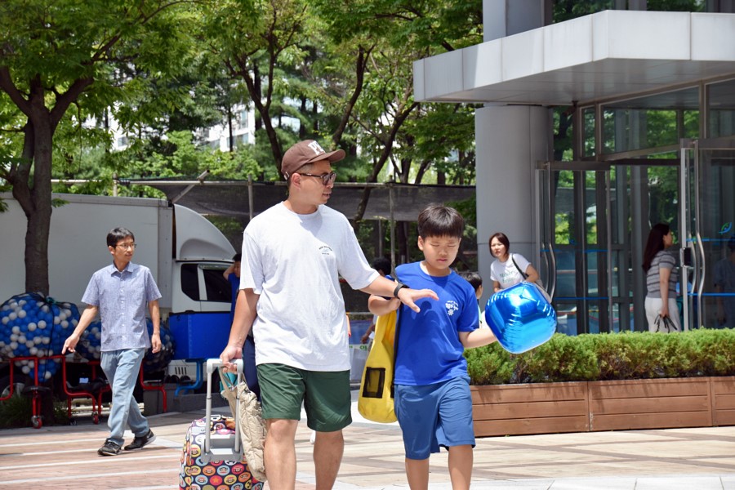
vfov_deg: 12.2
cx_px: 368
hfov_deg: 18.2
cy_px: 245
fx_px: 2297
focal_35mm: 112
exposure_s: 1/320
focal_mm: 75
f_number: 9
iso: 200
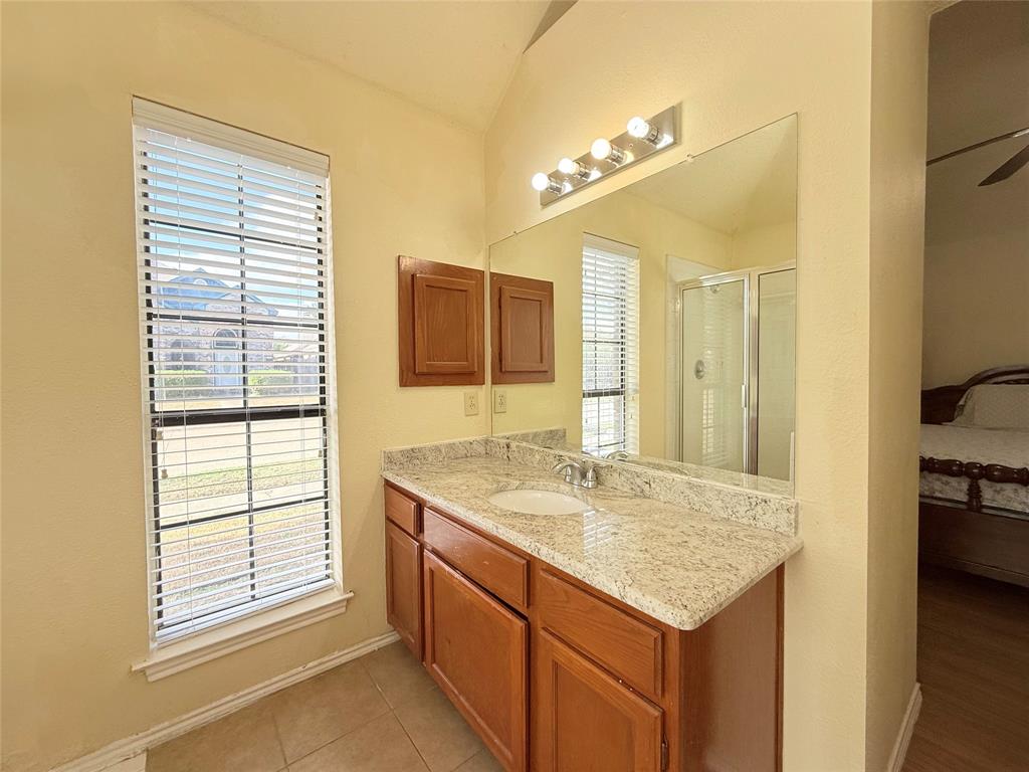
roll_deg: -0.1
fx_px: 416
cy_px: 386
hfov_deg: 102.1
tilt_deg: -1.8
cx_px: 514
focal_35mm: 14
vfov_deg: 85.7
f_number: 2.2
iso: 64
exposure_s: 1/269
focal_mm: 2.22
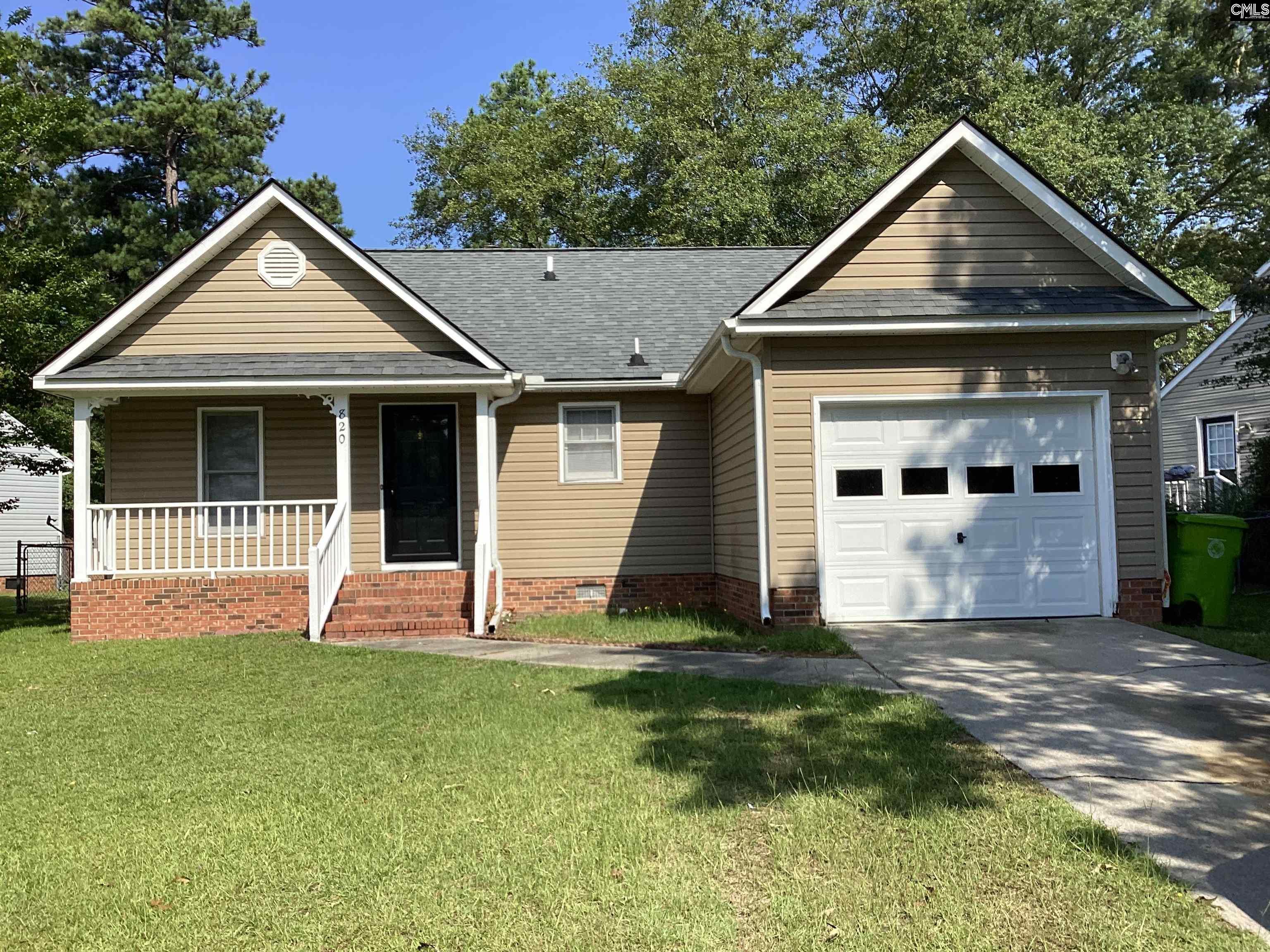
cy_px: 476
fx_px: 1137
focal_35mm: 31
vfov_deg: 45.4
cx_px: 635
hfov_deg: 58.4
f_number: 2.4
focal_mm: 3.3
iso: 25
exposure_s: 1/1274
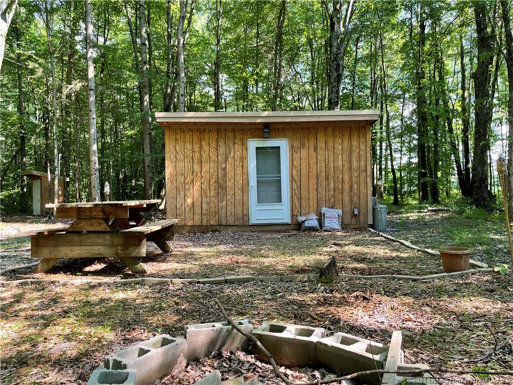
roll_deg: +1.8
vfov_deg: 53.1
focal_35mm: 26
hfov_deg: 67.3
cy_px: 192
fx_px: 385
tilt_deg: -0.1
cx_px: 256
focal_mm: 4.2
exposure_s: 1/121
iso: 50
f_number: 1.6
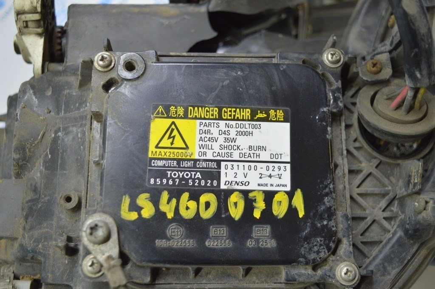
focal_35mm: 45
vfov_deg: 29.8
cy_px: 144
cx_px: 218
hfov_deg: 43.6
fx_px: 543
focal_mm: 30
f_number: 4.2
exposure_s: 1/50
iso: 400
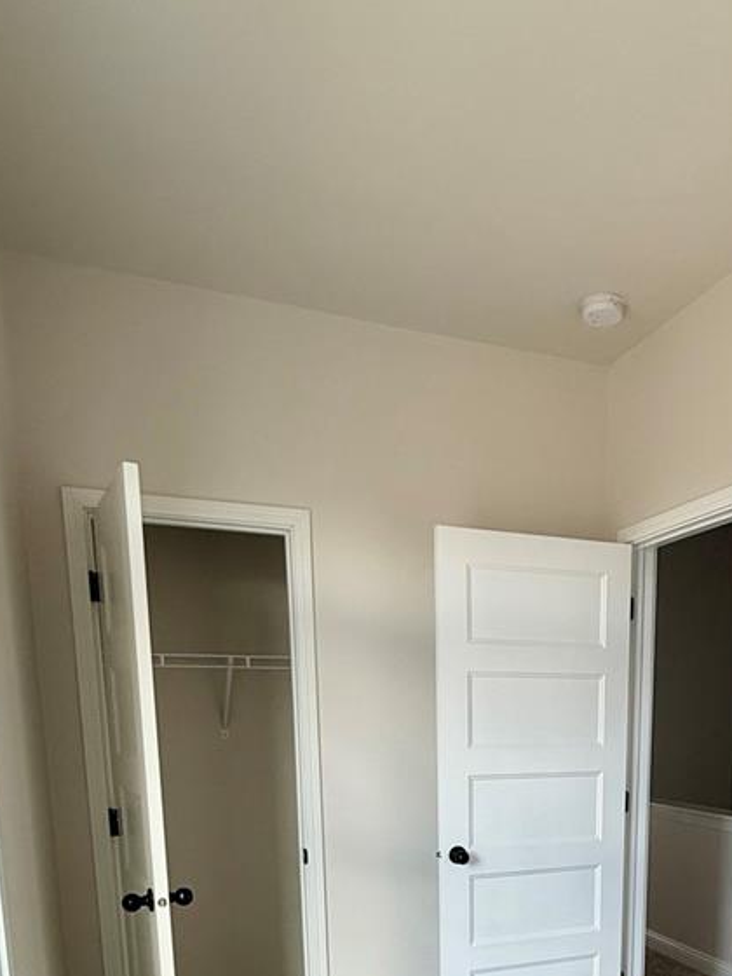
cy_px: 877
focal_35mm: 30
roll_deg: +0.2
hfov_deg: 45.8
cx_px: 509
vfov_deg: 52.7
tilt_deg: -10.3
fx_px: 846
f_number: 2.2
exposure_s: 1/99
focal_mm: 2.22
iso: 100
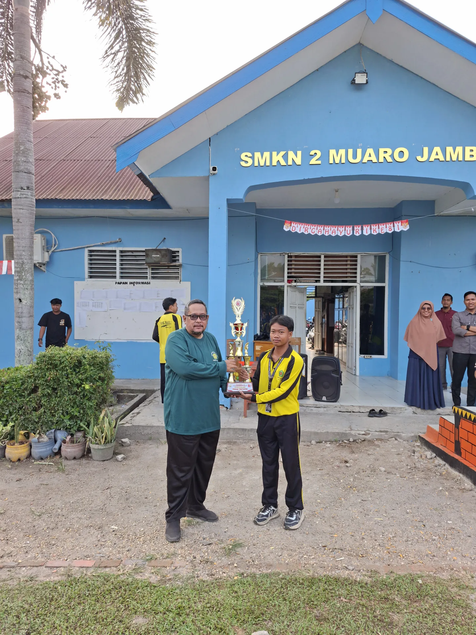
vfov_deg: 73.9
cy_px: 318
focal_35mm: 23
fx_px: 422
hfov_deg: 58.9
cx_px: 238
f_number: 1.8
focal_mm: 5.54
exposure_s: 1/263
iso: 50
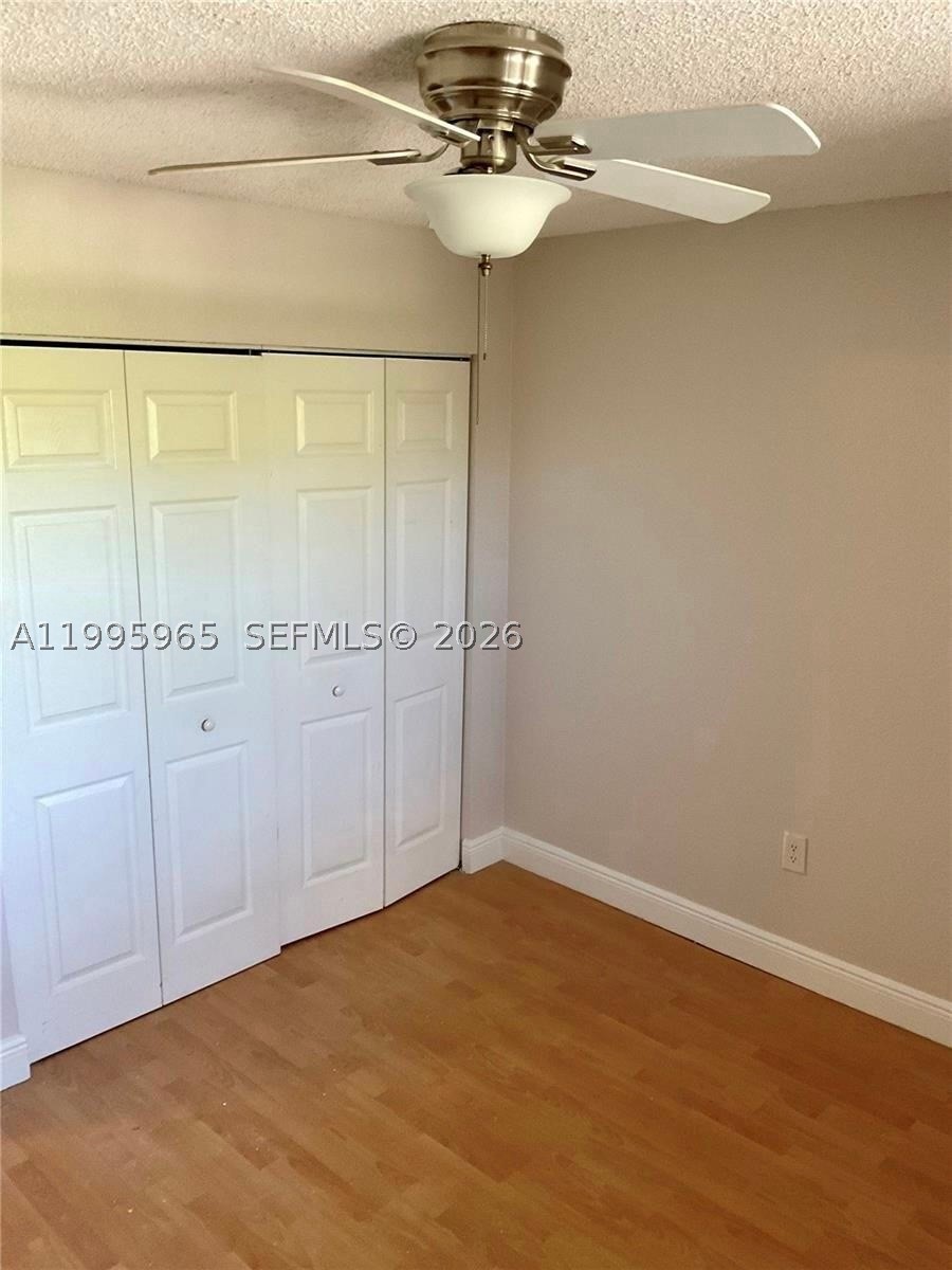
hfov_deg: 48.2
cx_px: 476
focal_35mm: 29
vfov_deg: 61.7
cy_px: 635
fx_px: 1063
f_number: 1.8
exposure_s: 1/60
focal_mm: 3
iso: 160
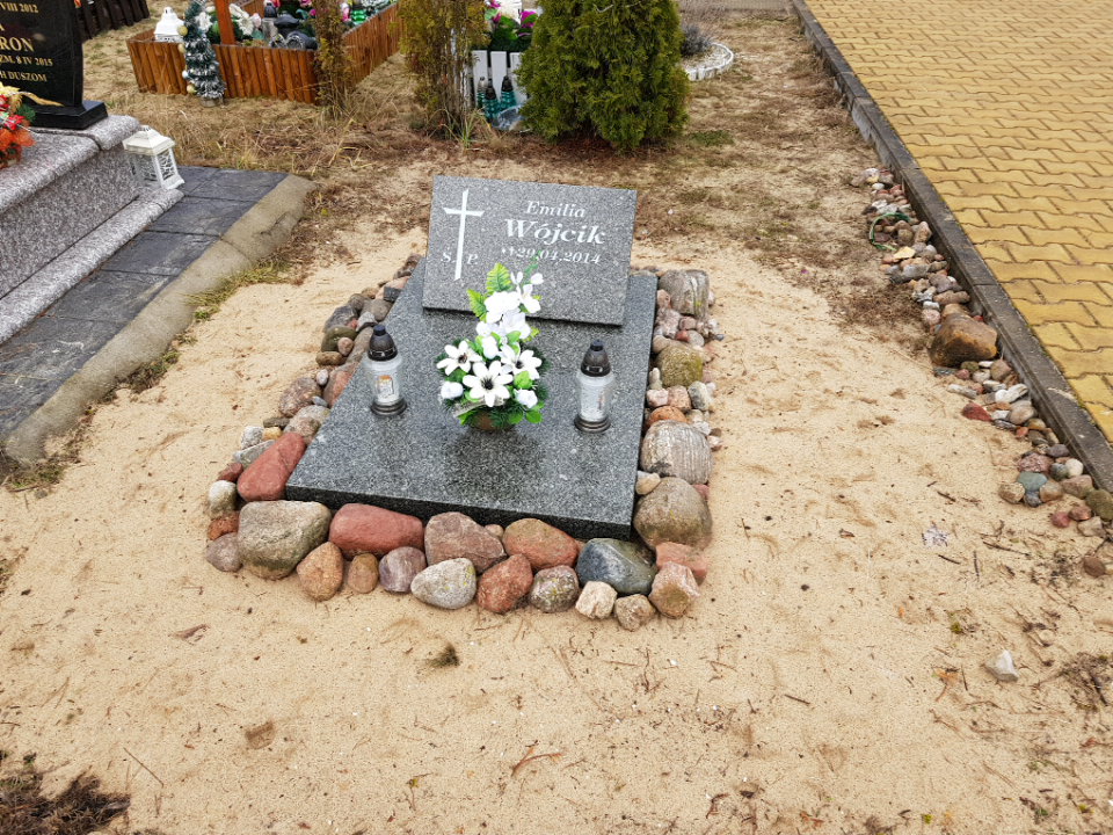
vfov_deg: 53.1
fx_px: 836
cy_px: 418
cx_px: 556
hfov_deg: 67.3
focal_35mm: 26
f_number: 1.7
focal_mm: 4.2
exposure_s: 1/117
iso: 40
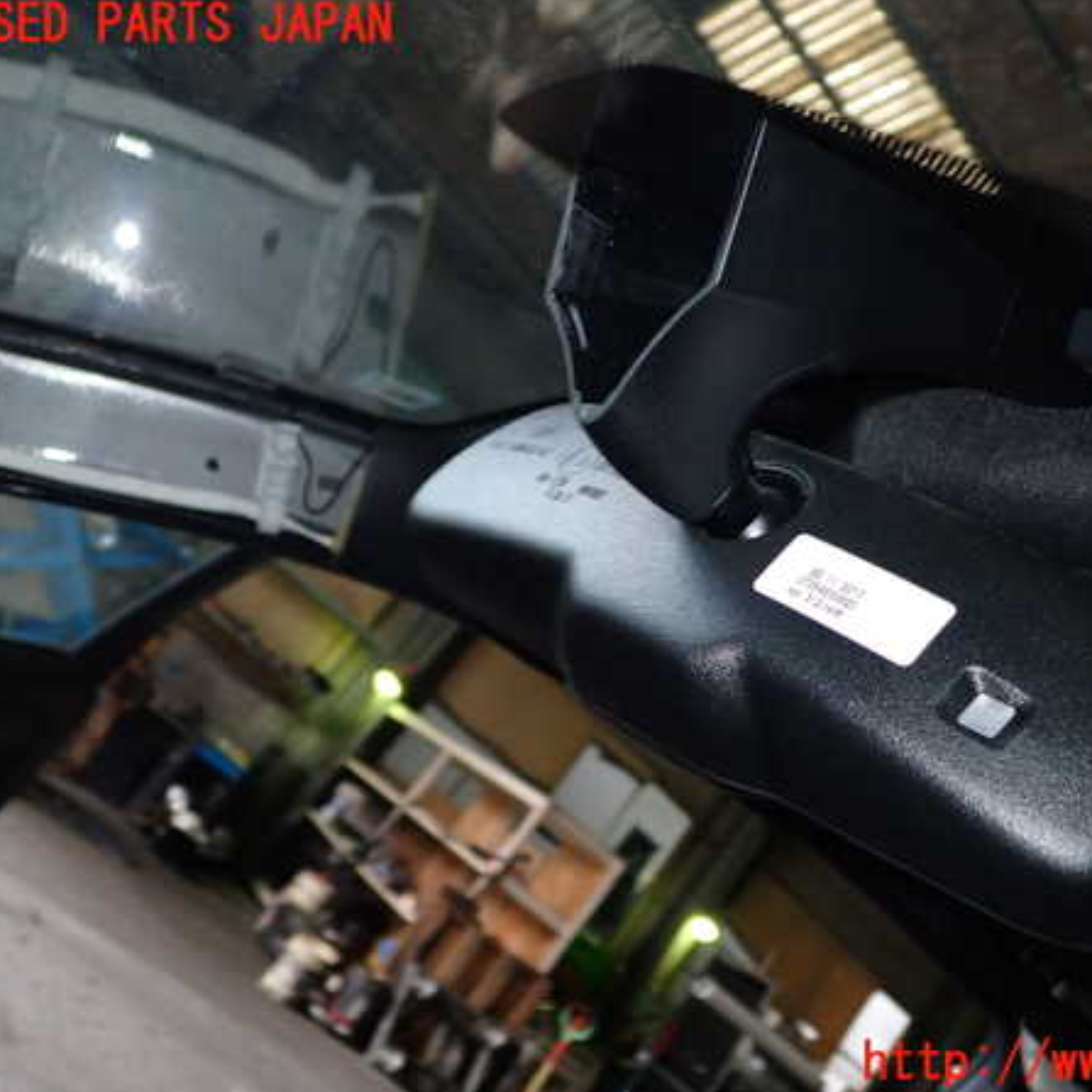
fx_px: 1356
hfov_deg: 43.5
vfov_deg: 43.9
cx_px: 682
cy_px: 545
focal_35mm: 38
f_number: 7.1
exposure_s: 1/30
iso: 320
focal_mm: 5.79
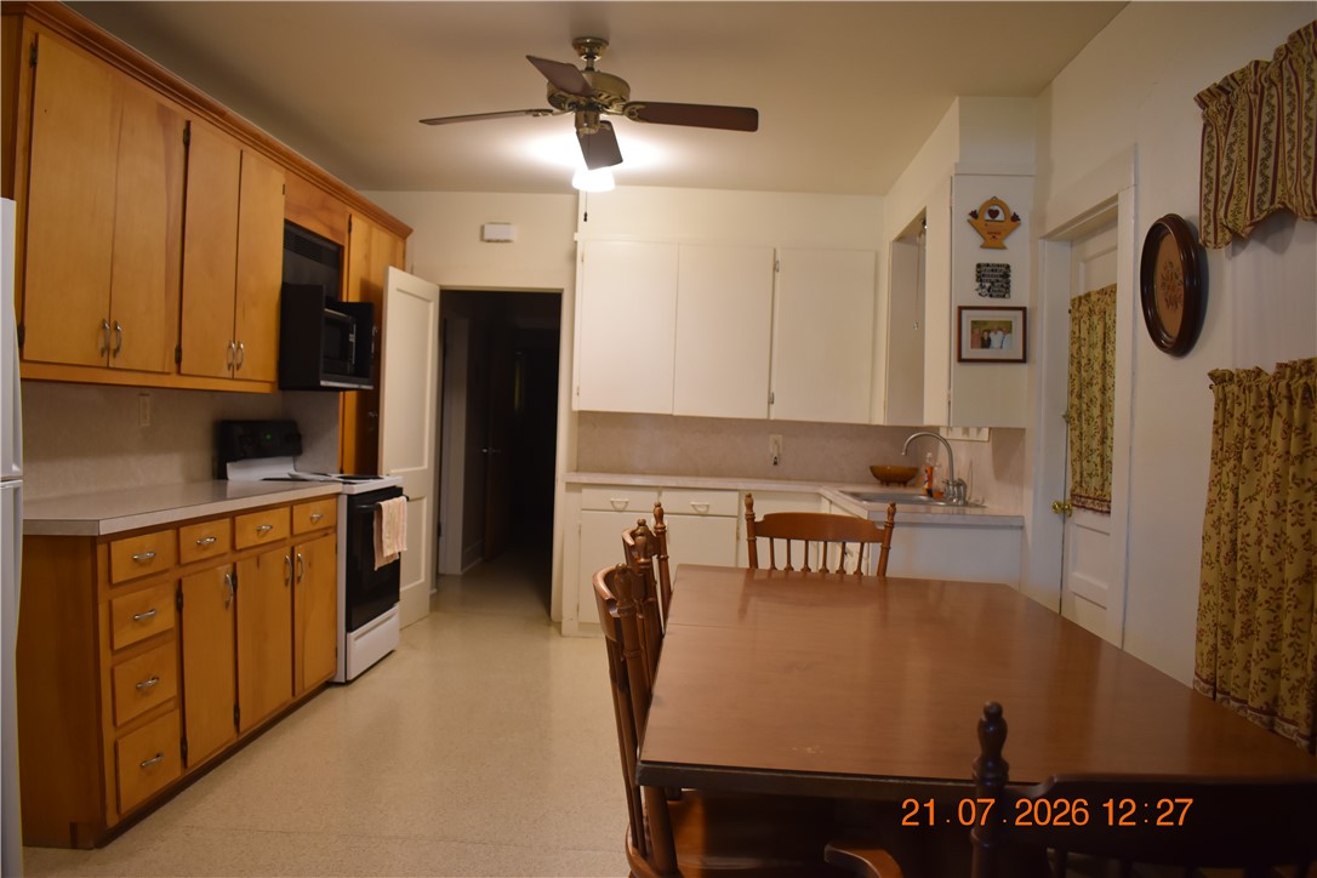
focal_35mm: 27
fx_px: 988
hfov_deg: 67.4
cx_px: 658
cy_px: 439
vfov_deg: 47.9
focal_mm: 18
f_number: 4
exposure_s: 1/60
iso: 640
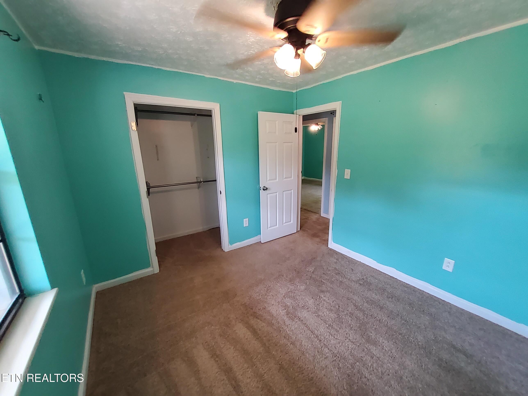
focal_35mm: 13
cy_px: 198
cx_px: 264
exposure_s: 1/60
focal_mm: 1.13
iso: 250
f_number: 2.2
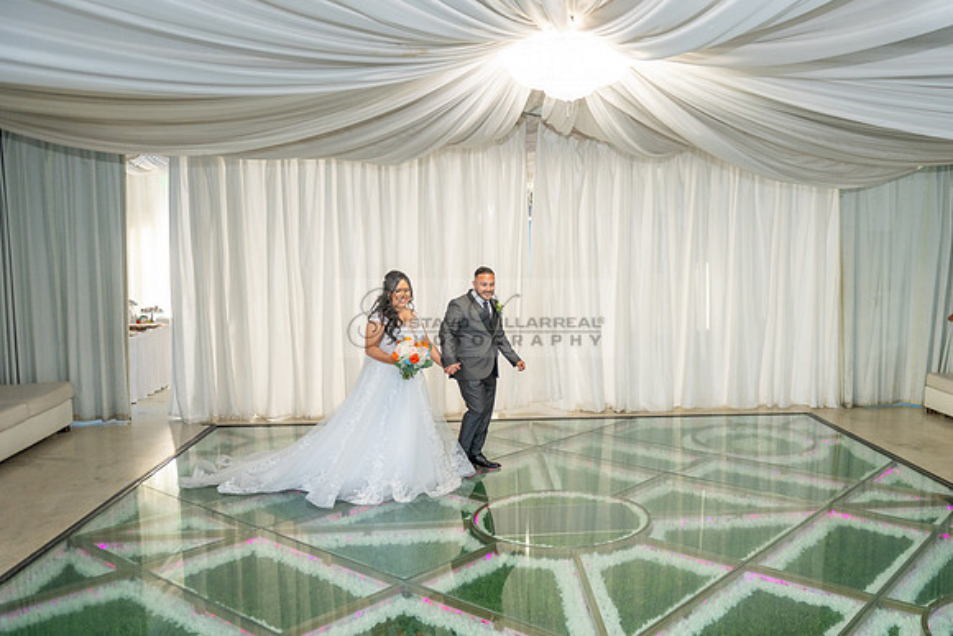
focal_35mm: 31
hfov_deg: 60.2
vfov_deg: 42.9
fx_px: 808
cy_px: 342
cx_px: 602
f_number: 3.2
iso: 800
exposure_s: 1/160
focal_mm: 24
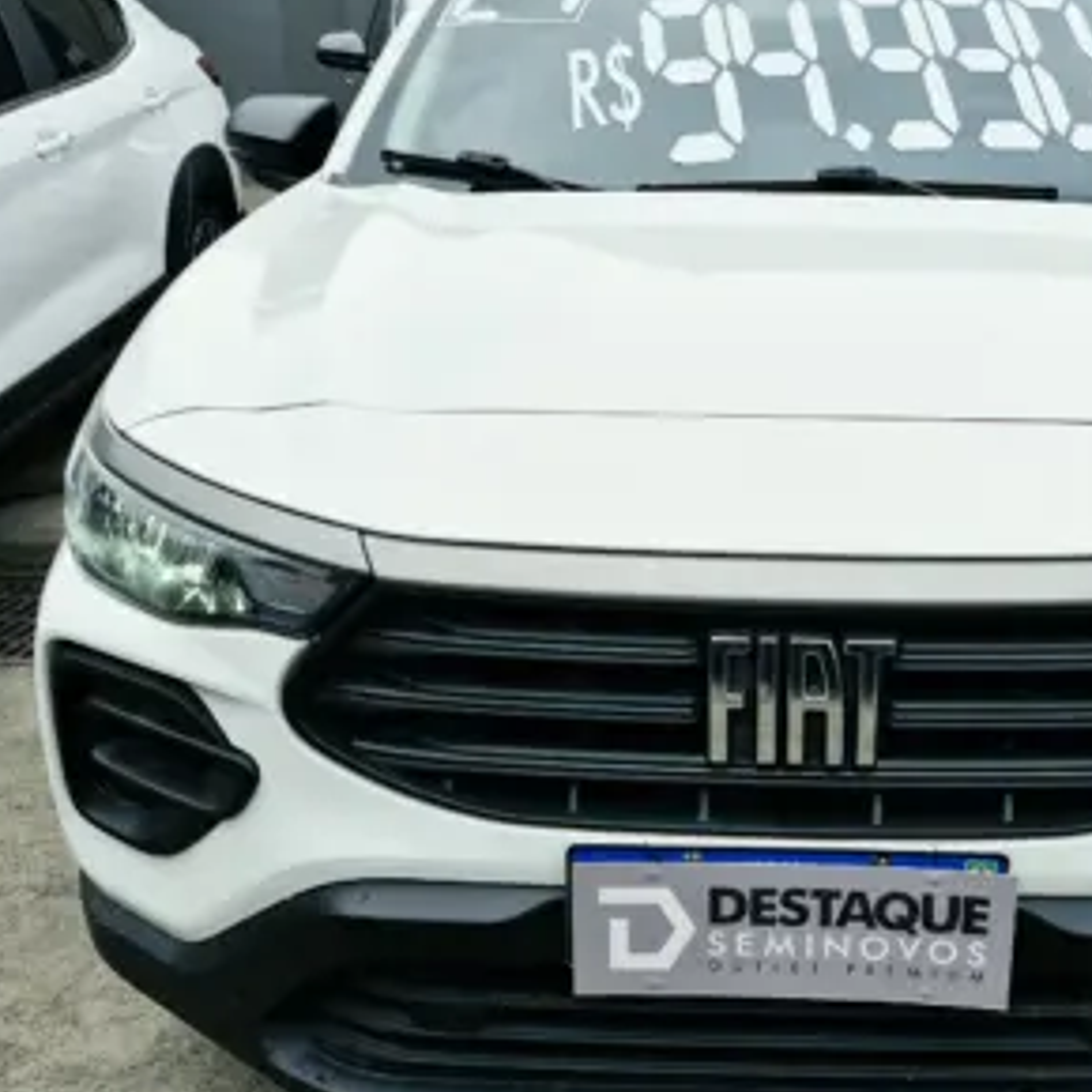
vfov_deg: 40.0
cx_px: 787
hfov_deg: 39.2
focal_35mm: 42
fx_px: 1499
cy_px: 587
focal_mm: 5.4
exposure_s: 1/1556
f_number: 1.8
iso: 25
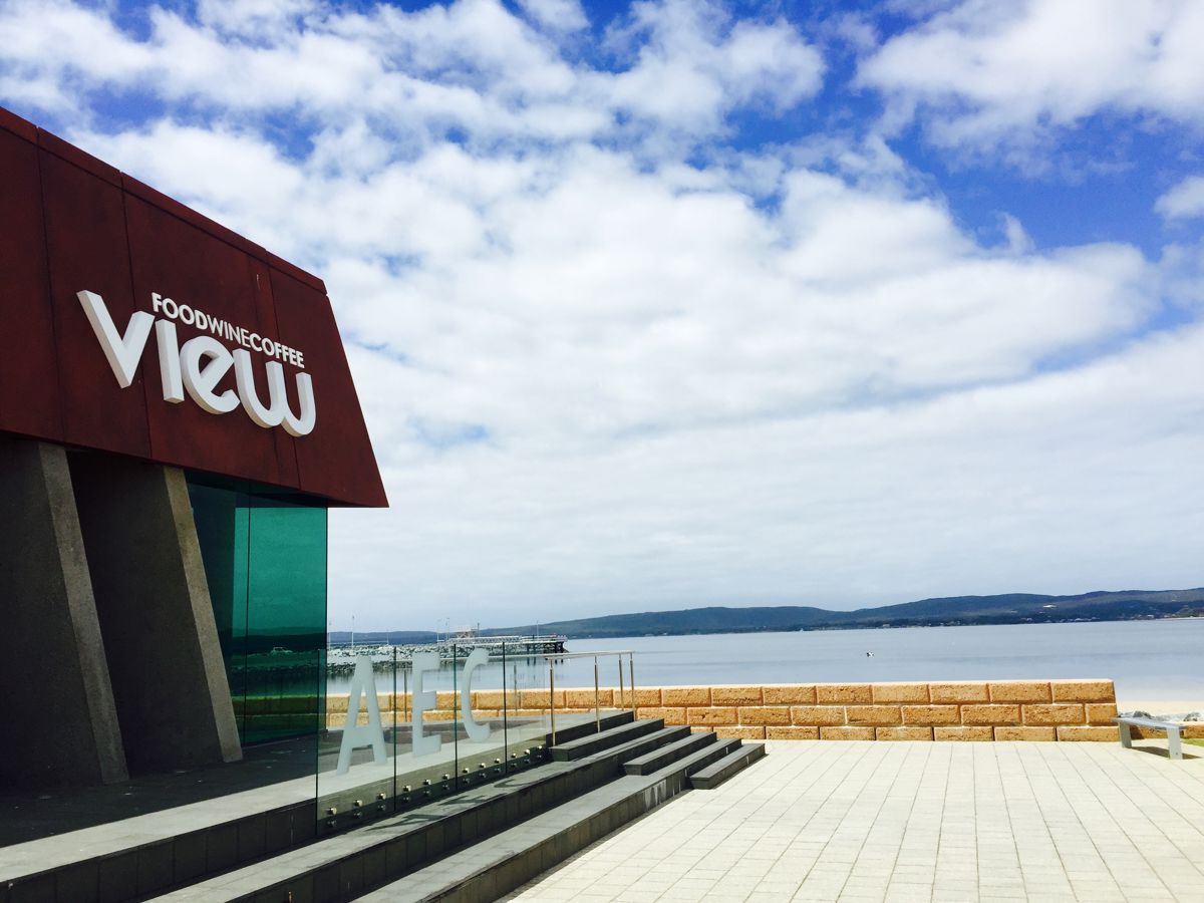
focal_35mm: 29
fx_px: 1009
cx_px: 602
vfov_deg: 48.2
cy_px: 452
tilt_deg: +10.2
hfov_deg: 61.7
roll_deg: +2.0
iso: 32
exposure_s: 1/4405
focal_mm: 4.15
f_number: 2.2
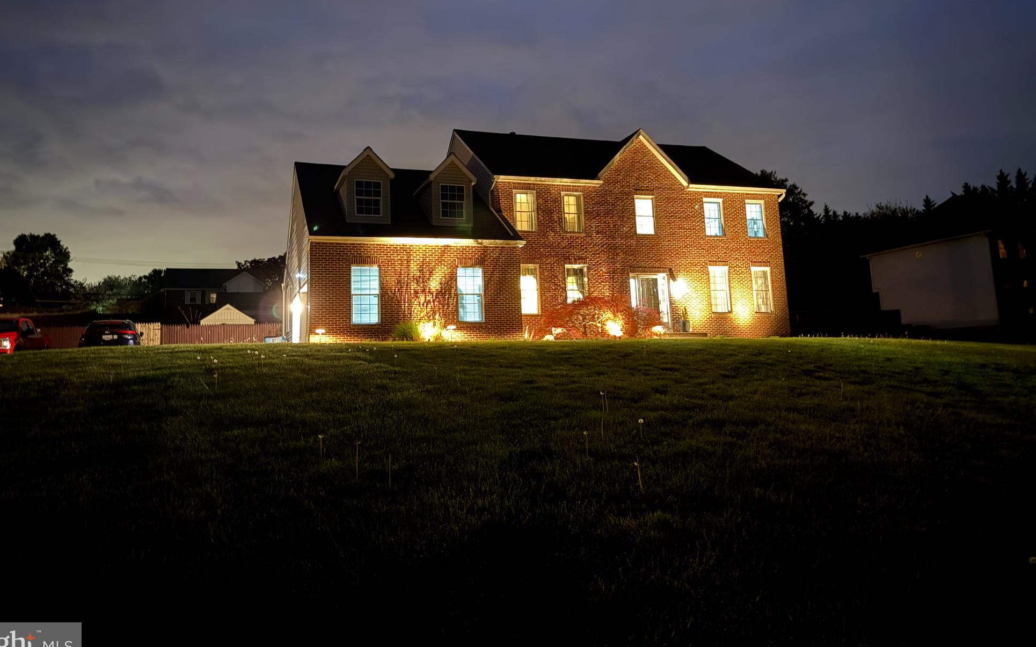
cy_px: 254
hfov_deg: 68.4
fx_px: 762
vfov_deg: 45.7
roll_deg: +2.7
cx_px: 497
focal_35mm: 27
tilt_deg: +10.0
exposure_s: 1/2
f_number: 1.78
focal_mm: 6.76
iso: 1000
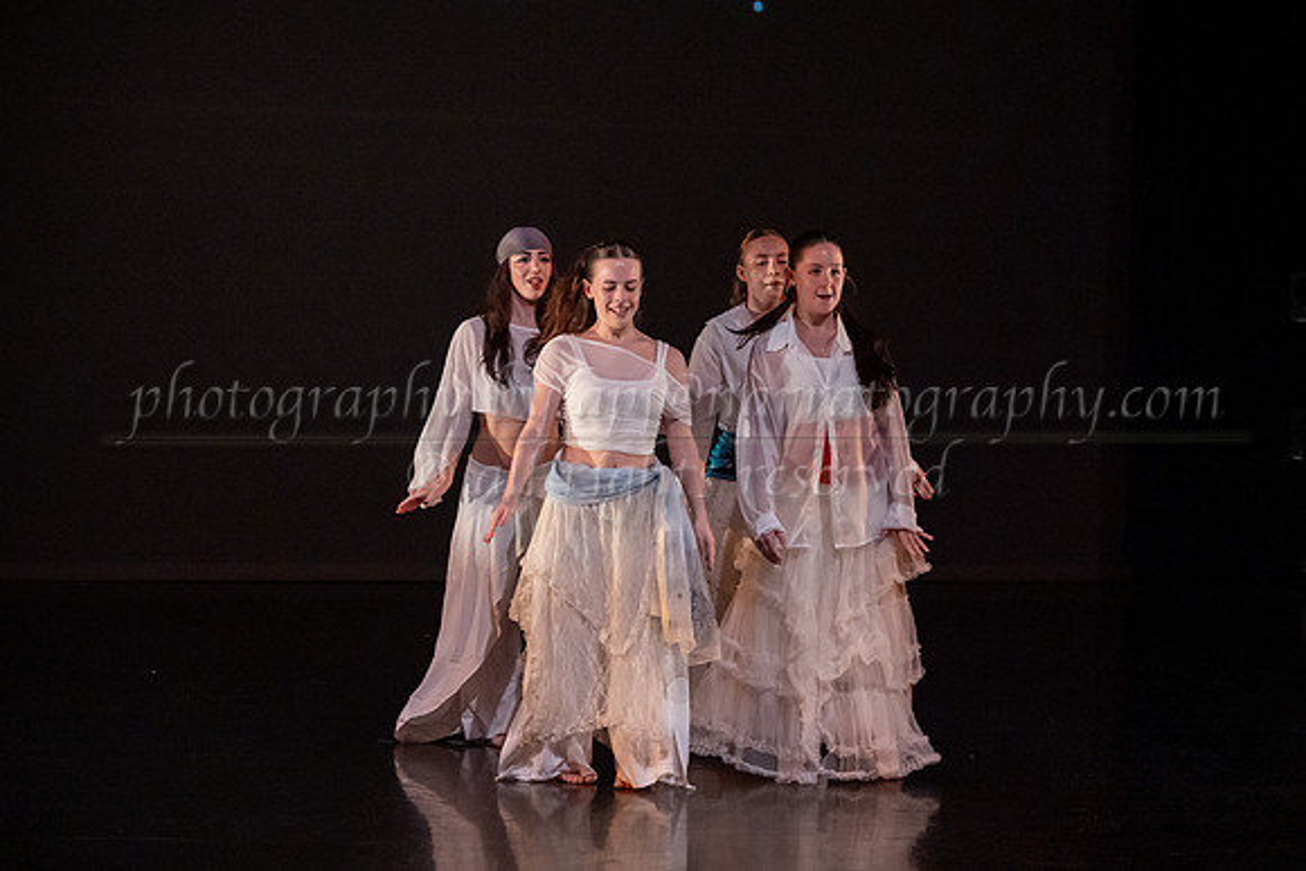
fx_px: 2898
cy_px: 436
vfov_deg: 17.1
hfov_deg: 25.4
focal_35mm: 80
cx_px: 745
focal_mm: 70
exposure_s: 1/400
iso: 4000
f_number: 4
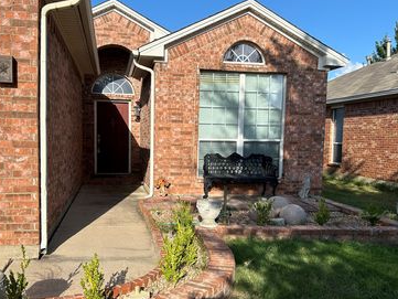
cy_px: 172
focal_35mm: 36
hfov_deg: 51.3
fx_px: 414
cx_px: 189
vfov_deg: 39.6
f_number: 1.5
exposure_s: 1/4274
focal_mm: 5.7
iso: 50
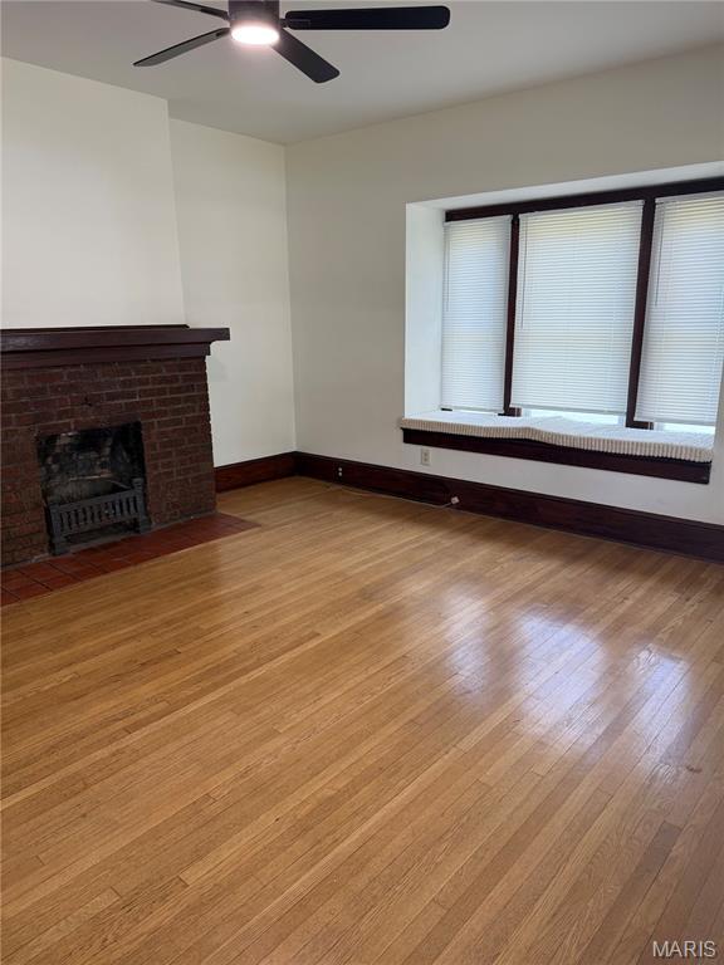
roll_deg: +0.7
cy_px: 482
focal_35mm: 24
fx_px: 669
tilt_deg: -14.4
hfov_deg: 56.8
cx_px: 362
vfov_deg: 71.6
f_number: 1.78
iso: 125
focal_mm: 6.76
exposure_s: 1/111
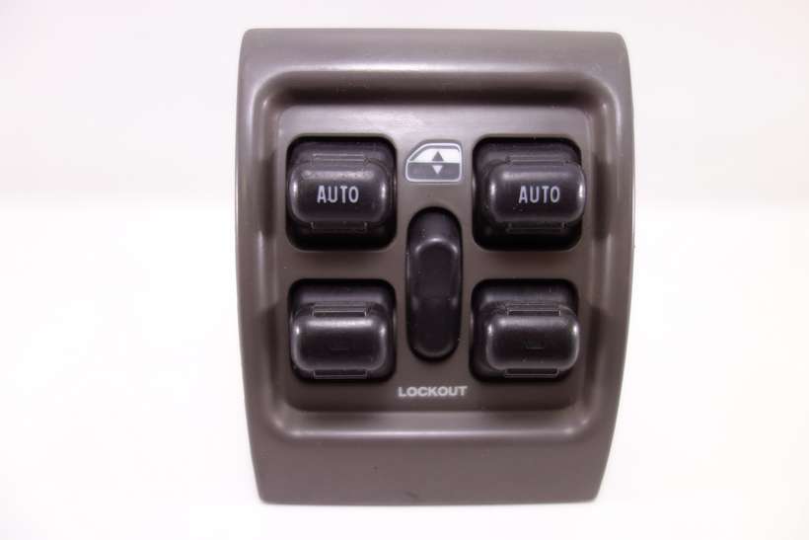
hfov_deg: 65.5
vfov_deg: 46.4
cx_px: 404
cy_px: 270
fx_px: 629
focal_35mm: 28
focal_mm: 10.4
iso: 125
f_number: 1.8
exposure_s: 1/80
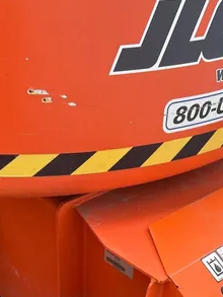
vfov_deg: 27.7
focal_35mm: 65
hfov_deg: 22.6
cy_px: 312
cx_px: 123
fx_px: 558
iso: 32
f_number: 1.5
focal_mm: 5.7
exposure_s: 1/142
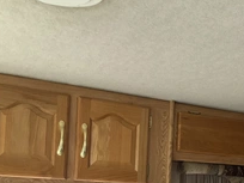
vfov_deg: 24.6
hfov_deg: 33.1
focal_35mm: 57
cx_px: 185
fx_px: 402
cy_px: 177
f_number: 1.8
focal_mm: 3
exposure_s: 1/149
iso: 20
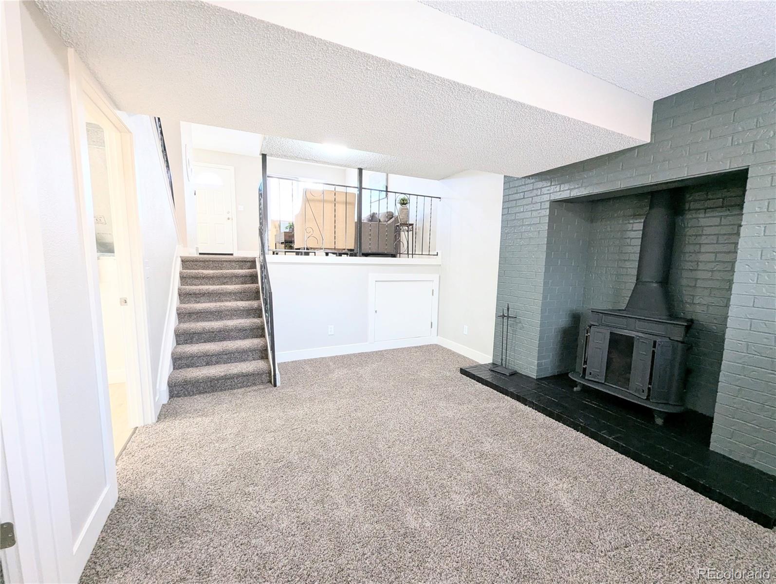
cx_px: 388
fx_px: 292
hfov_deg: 106.1
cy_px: 292
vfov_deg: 90.1
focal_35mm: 13
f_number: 2.2
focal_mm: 1.95
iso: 183
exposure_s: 1/40
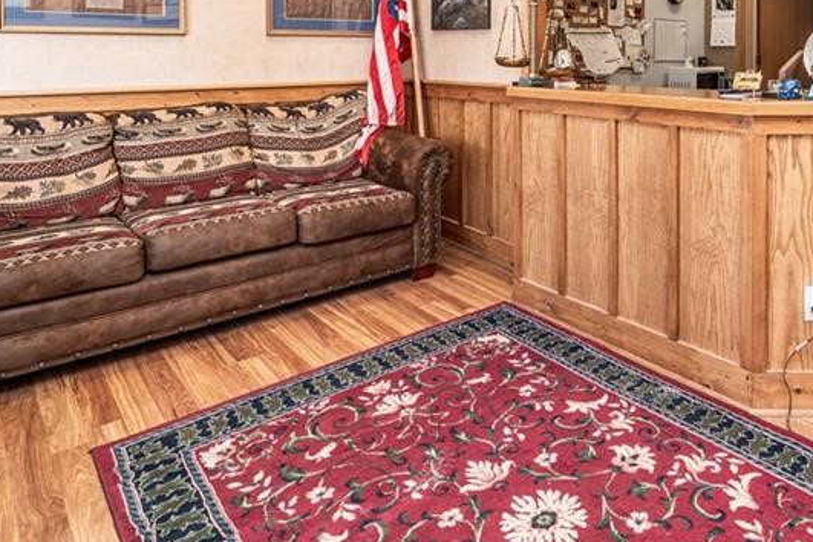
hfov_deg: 64.5
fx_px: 610
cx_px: 580
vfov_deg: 44.4
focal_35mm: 27
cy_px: 73
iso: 200
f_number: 7.1
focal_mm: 14
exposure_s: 1/25
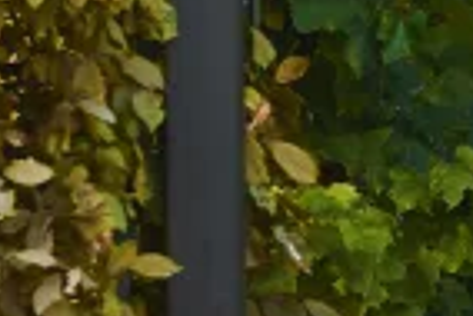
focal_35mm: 592
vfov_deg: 2.3
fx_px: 7786
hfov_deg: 3.4
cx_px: 1096
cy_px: -314
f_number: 2.8
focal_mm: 56
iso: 200
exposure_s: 1/500
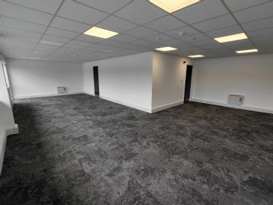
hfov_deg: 94.5
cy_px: 102
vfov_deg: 78.1
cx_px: 136
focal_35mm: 16
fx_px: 126
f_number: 2.2
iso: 40
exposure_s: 1/126
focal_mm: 1.64
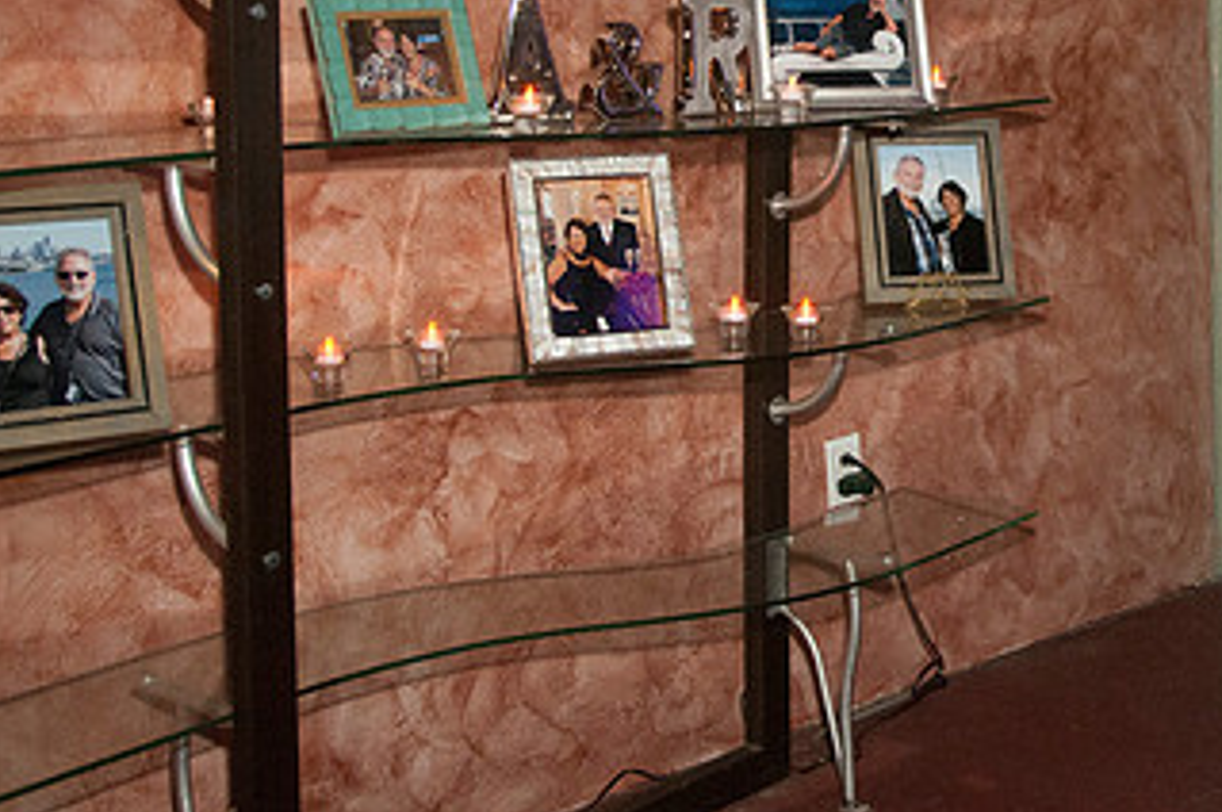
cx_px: 919
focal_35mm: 60
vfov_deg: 22.2
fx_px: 2035
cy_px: 151
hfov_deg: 32.8
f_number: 4
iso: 800
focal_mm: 22
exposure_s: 1/60
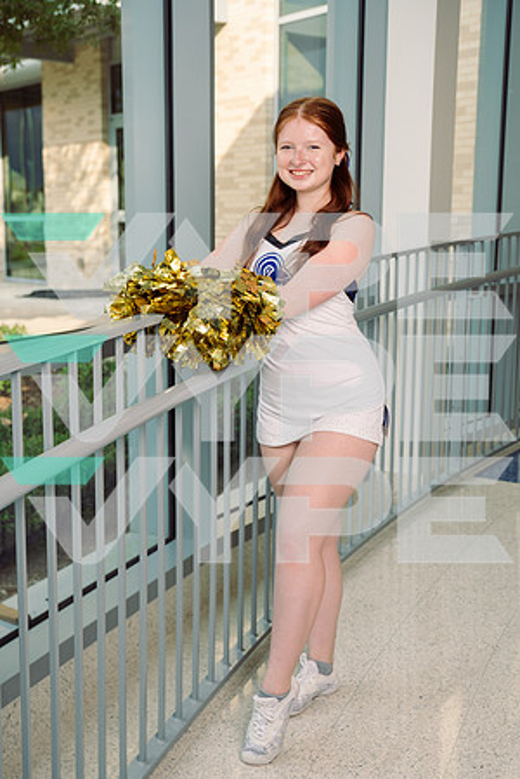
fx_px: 1062
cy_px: 390
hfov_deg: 27.5
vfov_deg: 40.3
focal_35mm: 49
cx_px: 260
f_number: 4.5
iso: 200
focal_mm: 49
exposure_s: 1/250
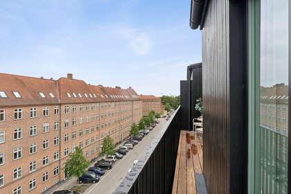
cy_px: 97
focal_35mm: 18
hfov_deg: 90.0
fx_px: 145
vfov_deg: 67.4
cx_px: 146
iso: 200
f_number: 8
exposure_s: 1/60
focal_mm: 12
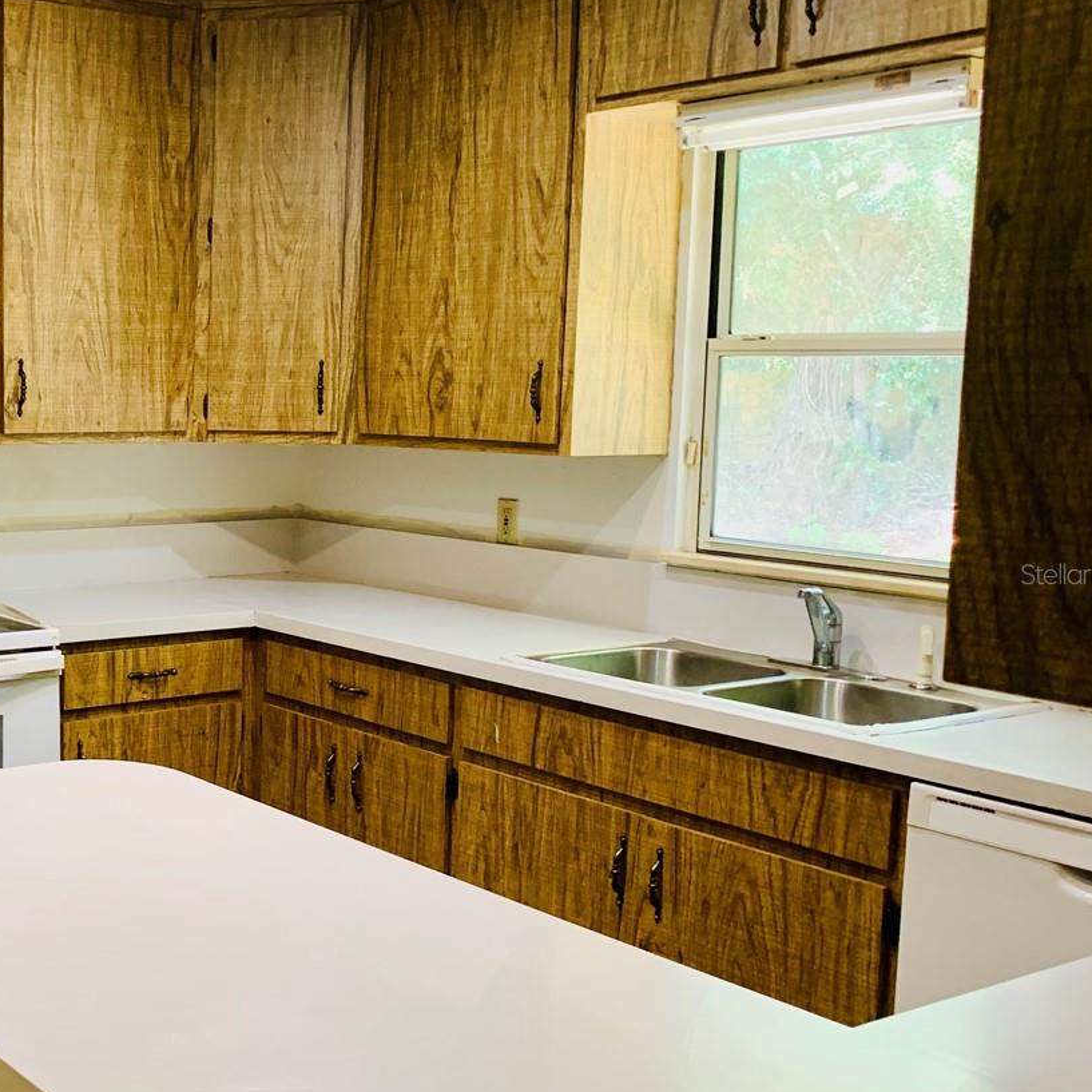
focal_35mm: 45
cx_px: 78
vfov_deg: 37.5
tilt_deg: -7.2
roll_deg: +0.1
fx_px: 1606
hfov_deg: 35.0
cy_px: 573
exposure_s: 1/60
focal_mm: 4.25
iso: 125
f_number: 1.8
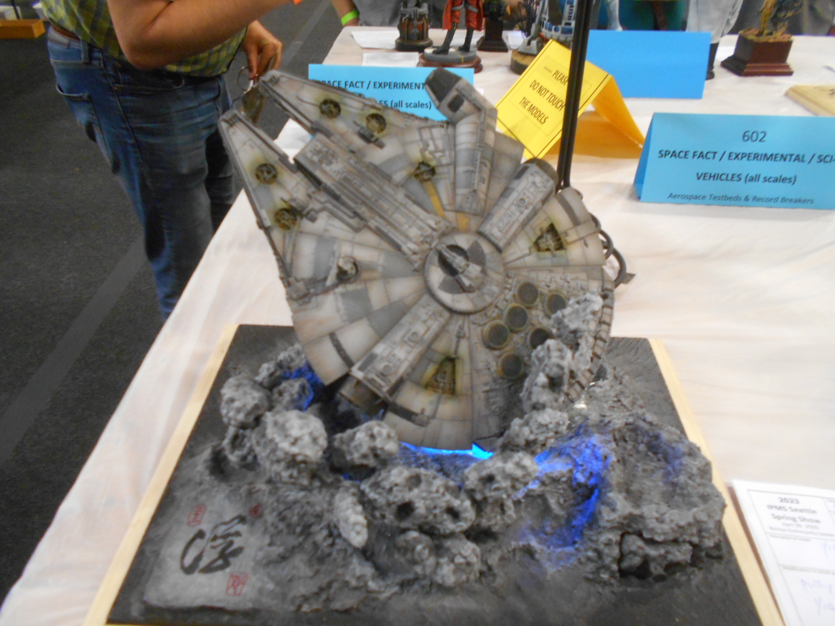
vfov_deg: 53.1
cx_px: 418
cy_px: 313
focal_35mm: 26
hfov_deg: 67.3
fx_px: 627
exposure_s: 1/10
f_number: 3.2
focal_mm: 4.6
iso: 400
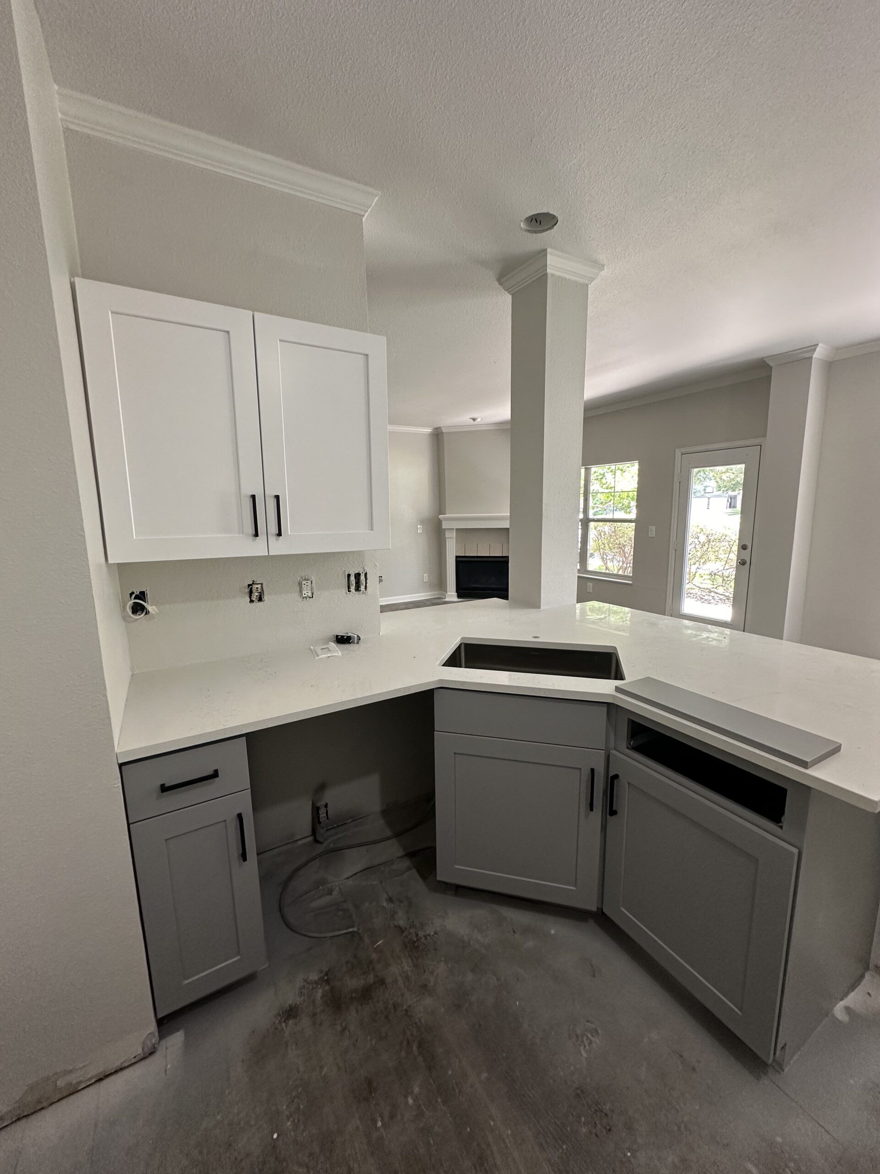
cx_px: 440
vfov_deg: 102.1
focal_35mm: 14
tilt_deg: -10.7
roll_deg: +0.2
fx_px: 475
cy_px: 587
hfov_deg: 85.7
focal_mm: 2.22
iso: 160
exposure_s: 1/60
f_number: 2.2
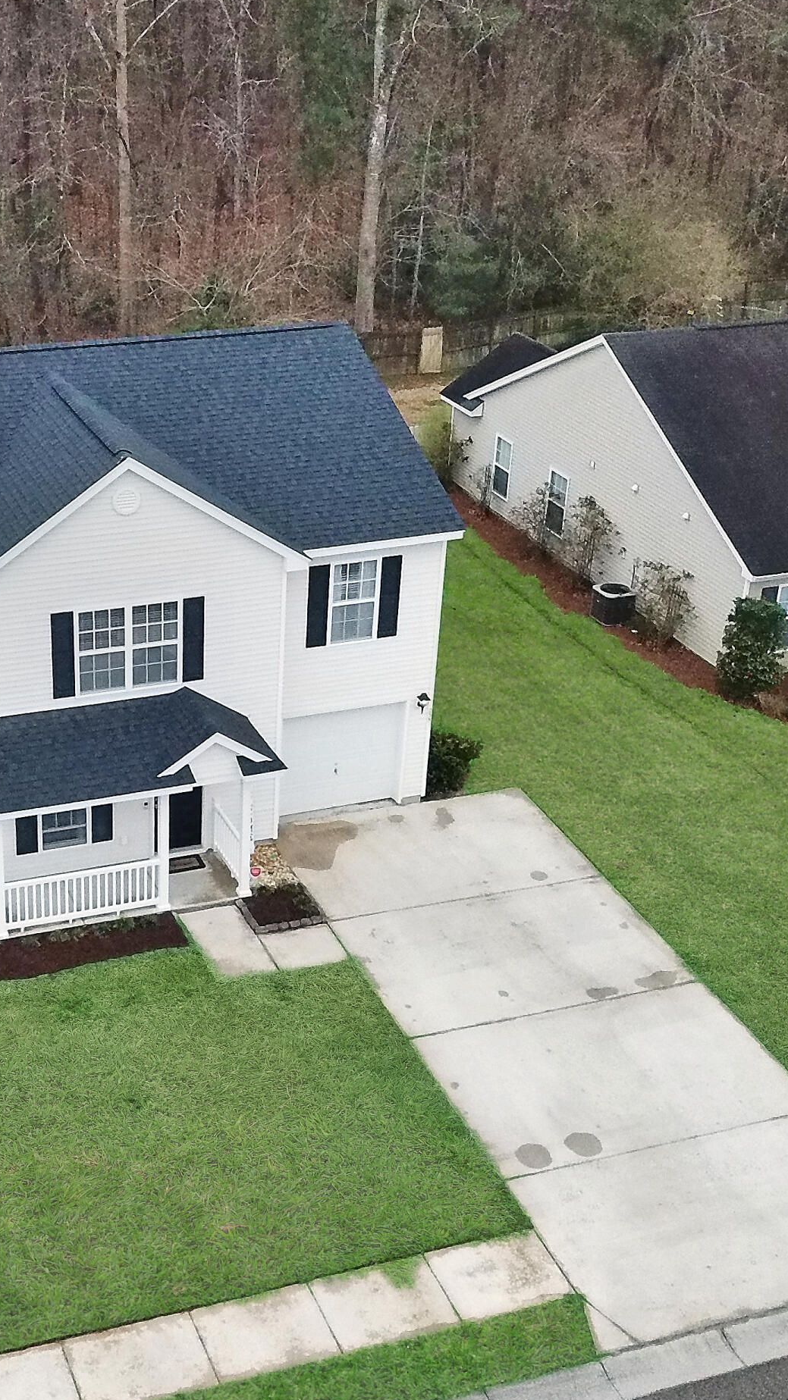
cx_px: 143
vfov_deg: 44.6
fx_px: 1709
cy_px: 722
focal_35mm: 46
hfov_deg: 25.5
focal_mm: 4.73
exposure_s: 1/4000
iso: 1600
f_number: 2.2
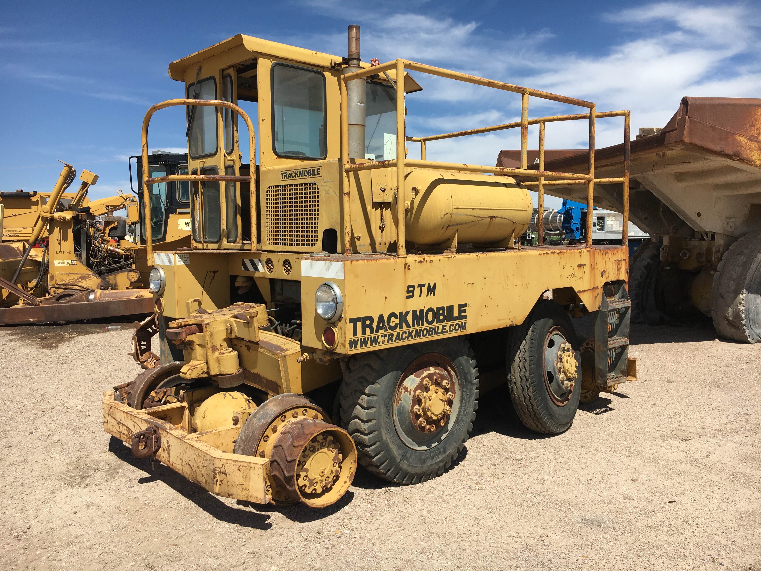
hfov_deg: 61.7
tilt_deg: -4.0
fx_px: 638
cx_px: 380
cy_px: 286
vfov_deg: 48.2
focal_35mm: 29
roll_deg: +0.6
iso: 25
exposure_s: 1/2024
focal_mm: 4.15
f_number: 2.2
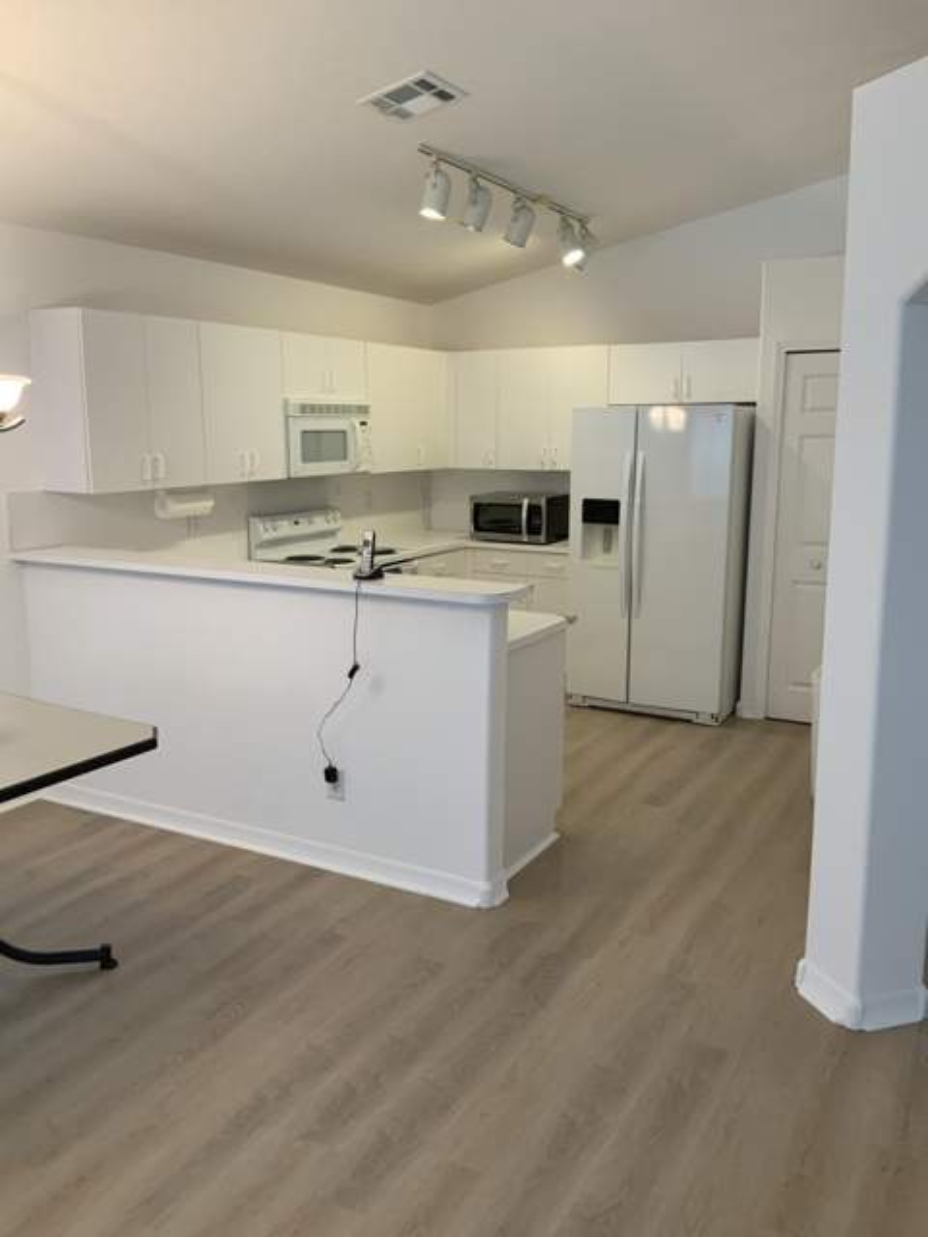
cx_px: 464
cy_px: 618
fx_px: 1037
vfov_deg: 61.7
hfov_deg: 48.2
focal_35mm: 29
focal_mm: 3
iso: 80
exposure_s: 1/60
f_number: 1.8
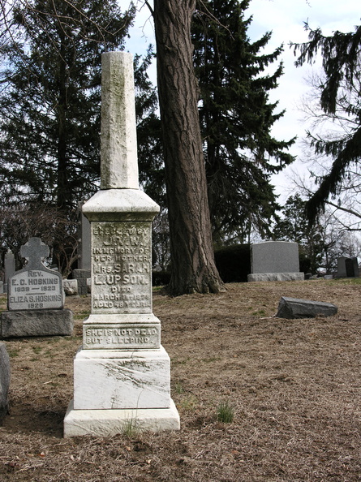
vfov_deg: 32.7
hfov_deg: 24.8
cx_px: 180
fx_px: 821
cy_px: 241
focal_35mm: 59
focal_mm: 15
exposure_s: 1/177
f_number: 5
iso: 50
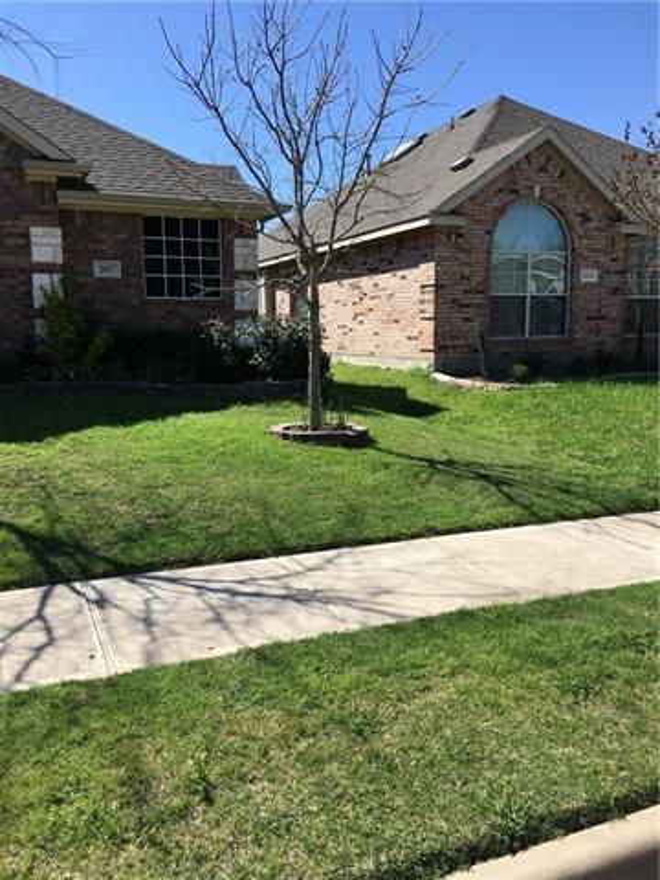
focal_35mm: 29
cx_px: 330
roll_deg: -0.5
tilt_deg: -8.7
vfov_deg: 61.7
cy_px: 440
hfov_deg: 48.2
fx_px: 737
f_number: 2.2
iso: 25
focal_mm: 4.15
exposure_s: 1/1399
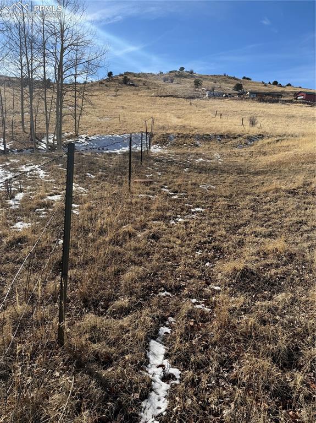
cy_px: 212
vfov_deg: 71.6
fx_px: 292
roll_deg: -3.2
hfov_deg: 56.8
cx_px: 158
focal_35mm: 24
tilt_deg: -13.4
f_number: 1.78
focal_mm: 6.76
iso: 80
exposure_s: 1/5319
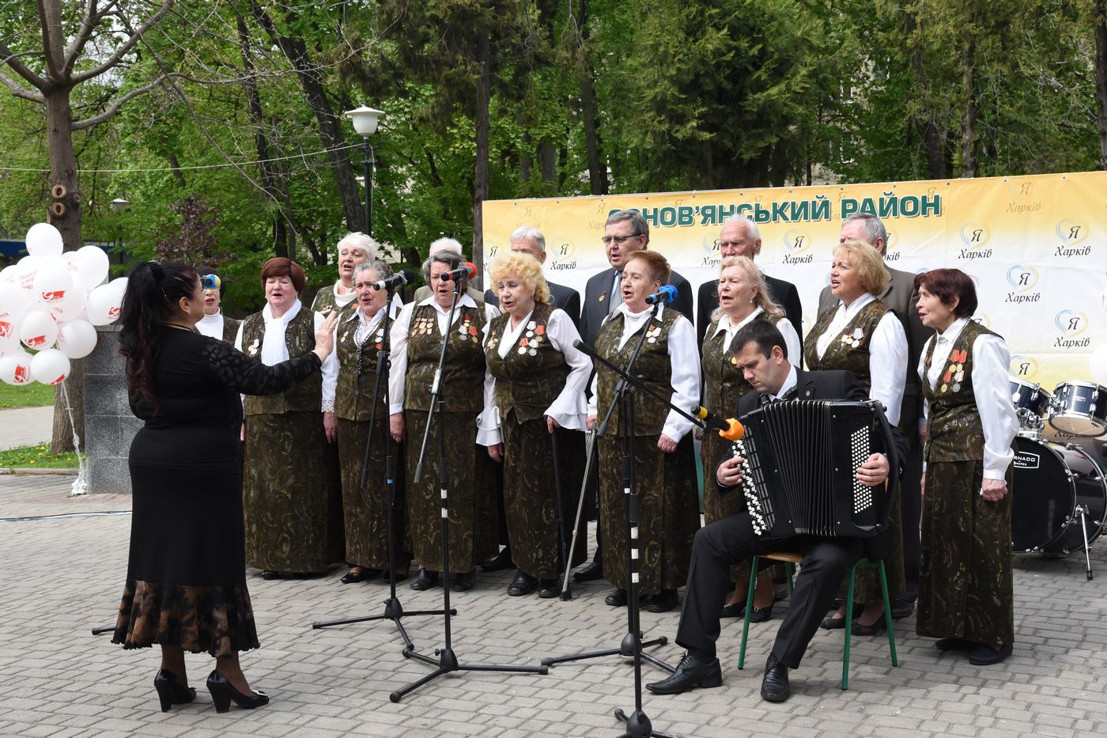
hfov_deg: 41.1
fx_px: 1476
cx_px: 554
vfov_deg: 28.1
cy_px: 369
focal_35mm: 48
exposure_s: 1/400
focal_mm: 48
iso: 640
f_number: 9
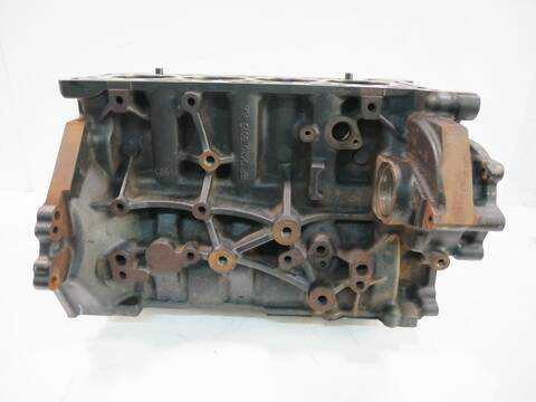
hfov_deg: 71.6
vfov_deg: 56.8
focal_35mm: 24
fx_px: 372
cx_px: 268
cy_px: 201
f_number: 3.5
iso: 640
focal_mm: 12
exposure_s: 1/60
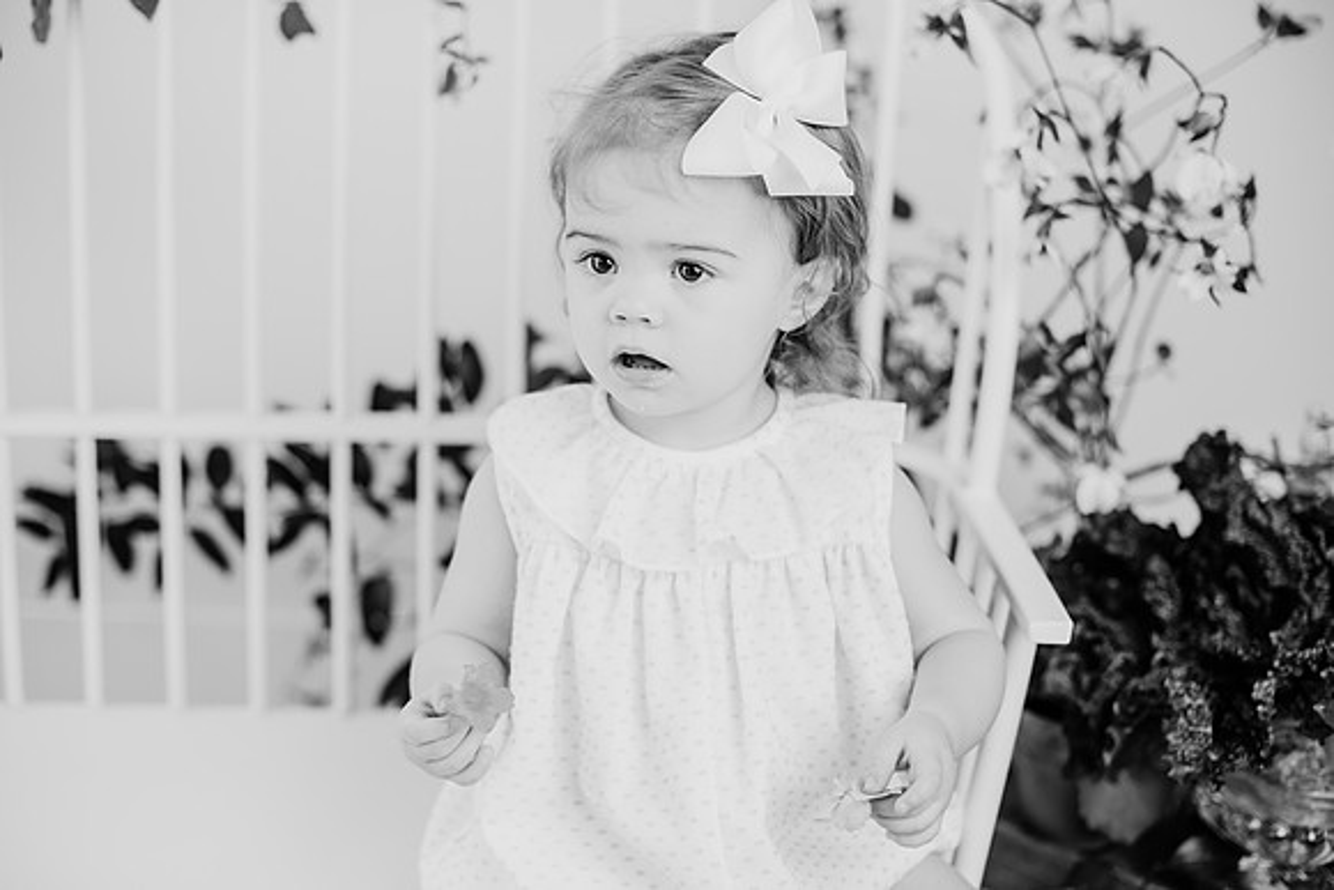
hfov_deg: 39.6
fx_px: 1853
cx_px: 667
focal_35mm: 50
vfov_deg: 27.0
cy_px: 445
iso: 125
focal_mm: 50
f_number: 2.5
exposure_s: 1/160
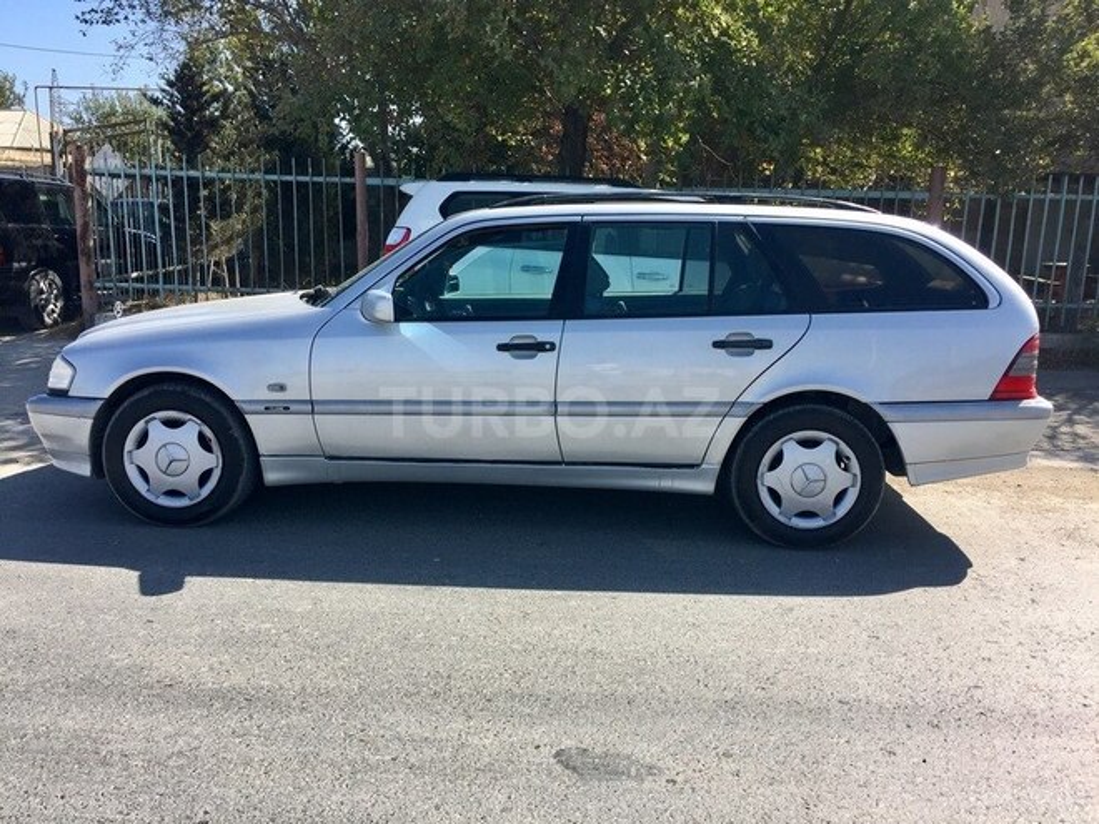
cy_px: 412
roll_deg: -1.8
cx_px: 550
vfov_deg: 48.2
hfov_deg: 61.7
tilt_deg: -13.5
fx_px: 921
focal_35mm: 29
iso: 32
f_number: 2.2
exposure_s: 1/1199
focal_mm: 4.15
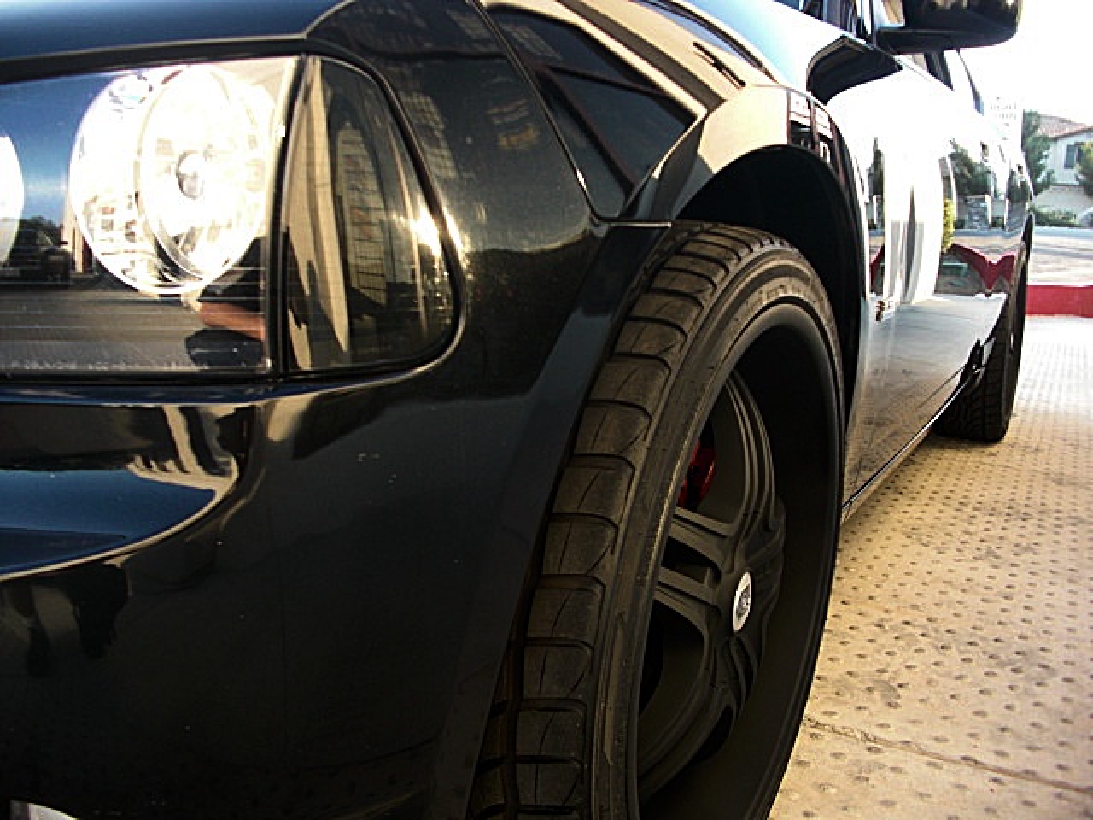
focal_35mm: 36
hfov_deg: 51.4
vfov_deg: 39.7
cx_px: 546
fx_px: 1137
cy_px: 410
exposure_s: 1/100
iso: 100
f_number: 2.8
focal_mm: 6.3
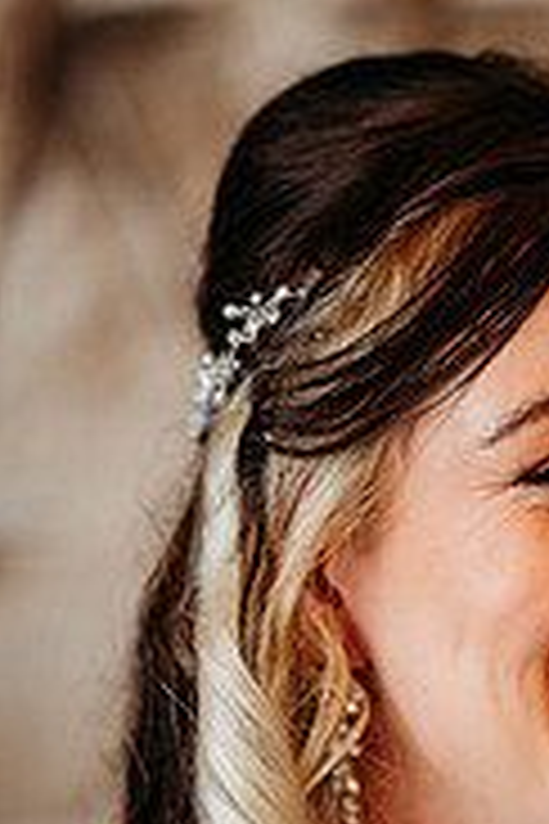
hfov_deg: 6.5
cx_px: 668
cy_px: 720
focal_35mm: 209
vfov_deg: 9.8
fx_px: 4781
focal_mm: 85
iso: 250
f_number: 1.8
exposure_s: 1/200
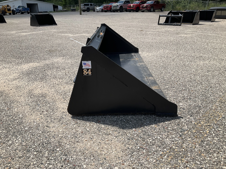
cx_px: 113
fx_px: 189
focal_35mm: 29
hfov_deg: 61.7
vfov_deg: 48.2
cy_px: 84
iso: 25
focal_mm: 3
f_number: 1.8
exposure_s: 1/2320
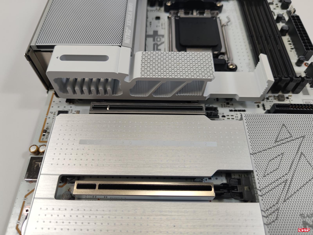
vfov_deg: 54.9
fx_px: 226
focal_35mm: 25
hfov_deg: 69.4
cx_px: 156
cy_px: 118
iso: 54
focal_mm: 6.78
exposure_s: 1/100
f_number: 1.85
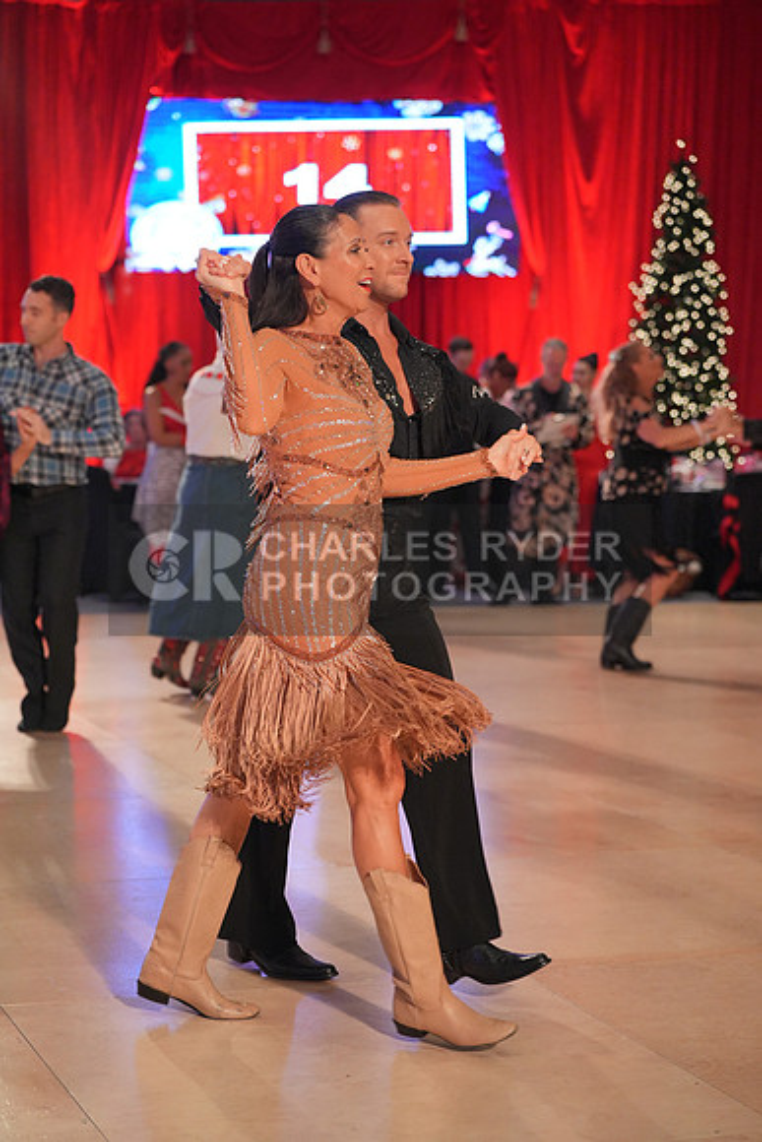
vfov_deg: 28.8
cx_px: 381
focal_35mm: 70
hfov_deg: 19.5
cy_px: 571
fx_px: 2221
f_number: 3.2
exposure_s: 1/400
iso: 3200
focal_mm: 70
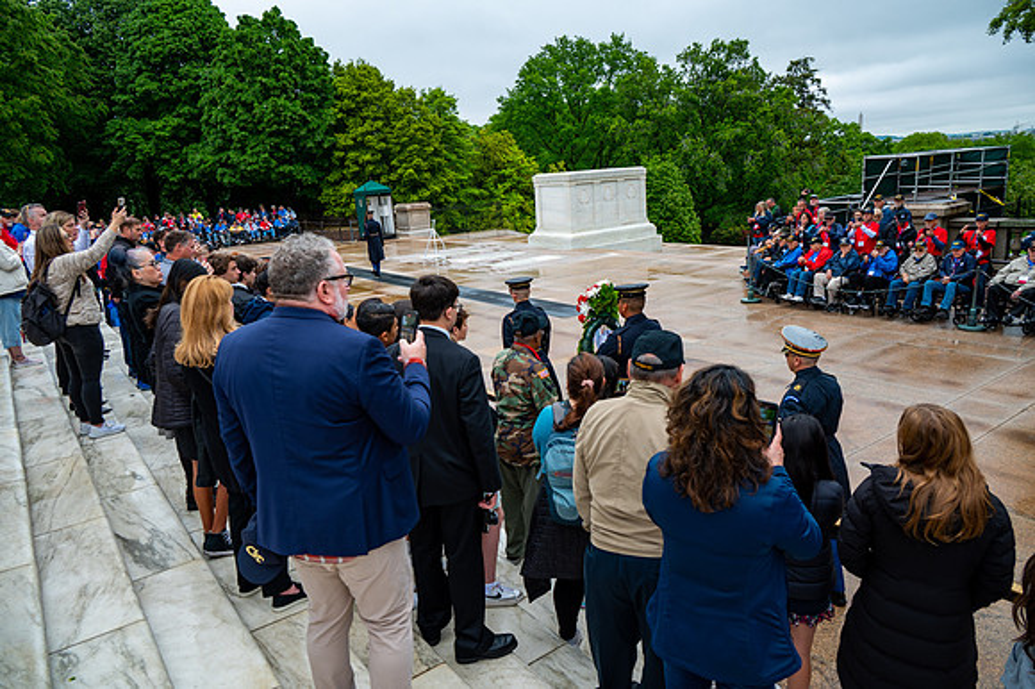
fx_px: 733
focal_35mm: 26
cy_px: 344
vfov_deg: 50.4
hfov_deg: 70.5
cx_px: 518
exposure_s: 1/100
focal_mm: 25.5
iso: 200
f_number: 6.3
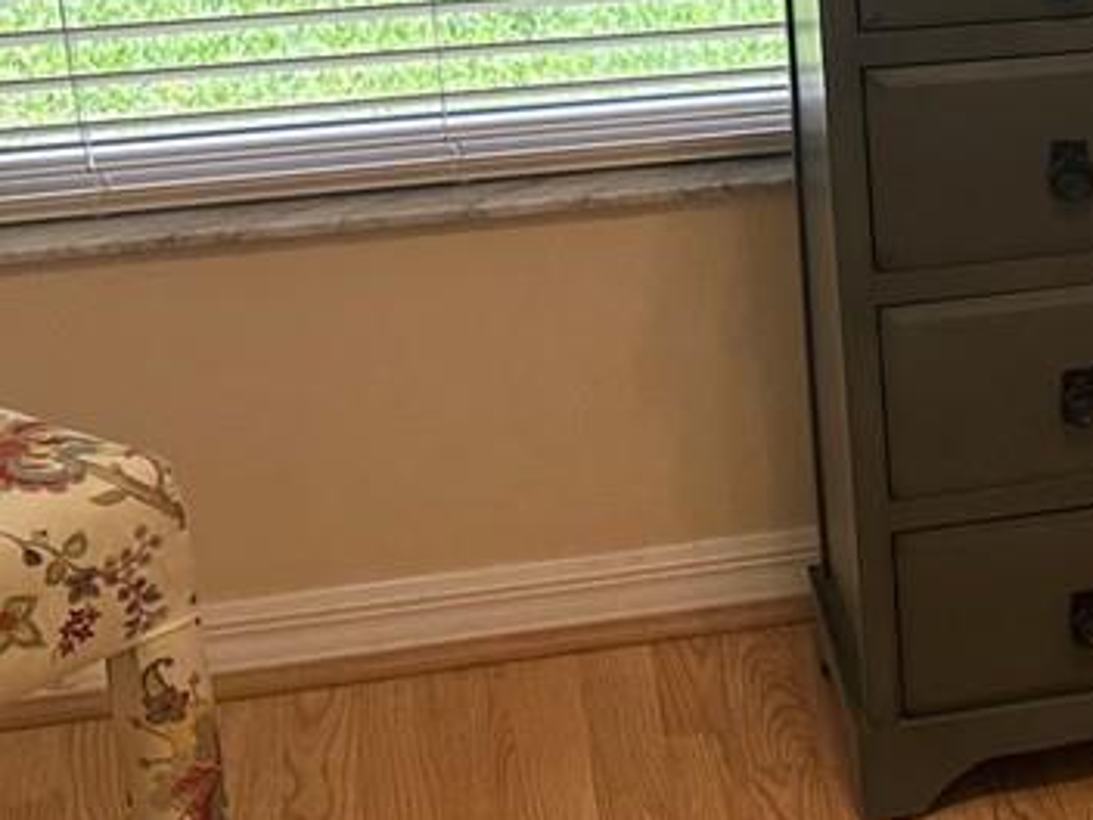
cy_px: 186
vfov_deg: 13.5
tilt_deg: -18.7
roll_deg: -0.8
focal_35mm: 109
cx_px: 1636
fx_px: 3442
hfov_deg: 16.5
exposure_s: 1/120
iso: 100
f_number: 1.78
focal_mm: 6.86
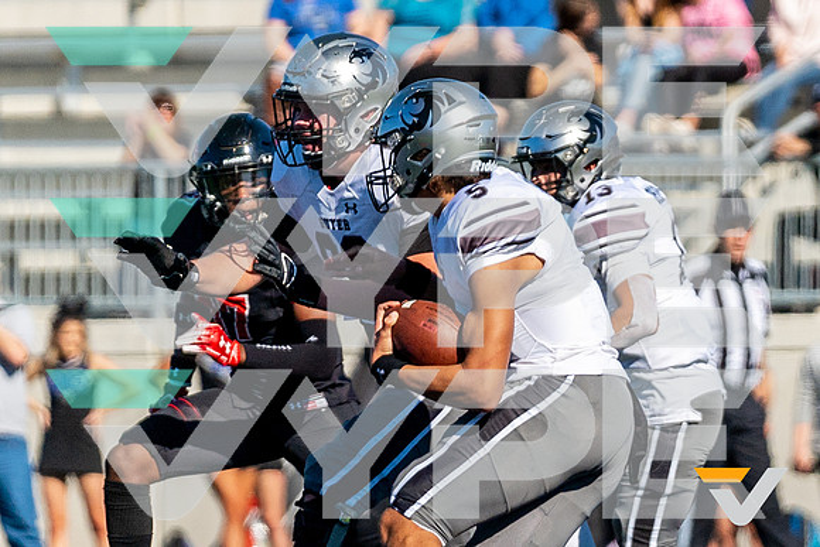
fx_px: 16501
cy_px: 196
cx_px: 762
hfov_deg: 2.8
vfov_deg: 1.9
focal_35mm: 724
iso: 400
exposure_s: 1/3200
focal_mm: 200
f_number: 2.8
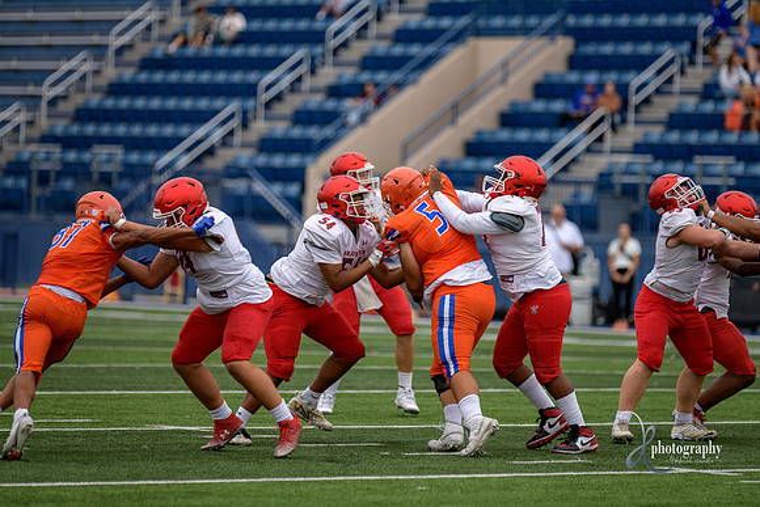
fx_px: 5068
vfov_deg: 5.7
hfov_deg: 8.6
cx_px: 380
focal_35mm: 240
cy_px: 254
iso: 220
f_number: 2.8
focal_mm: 240
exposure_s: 1/800
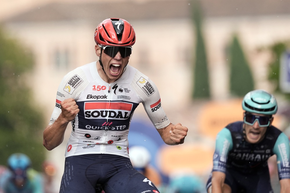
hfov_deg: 6.9
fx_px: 2416
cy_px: 96
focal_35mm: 300
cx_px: 145
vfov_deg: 4.6
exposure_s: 1/4000
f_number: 3.2
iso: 800
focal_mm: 300
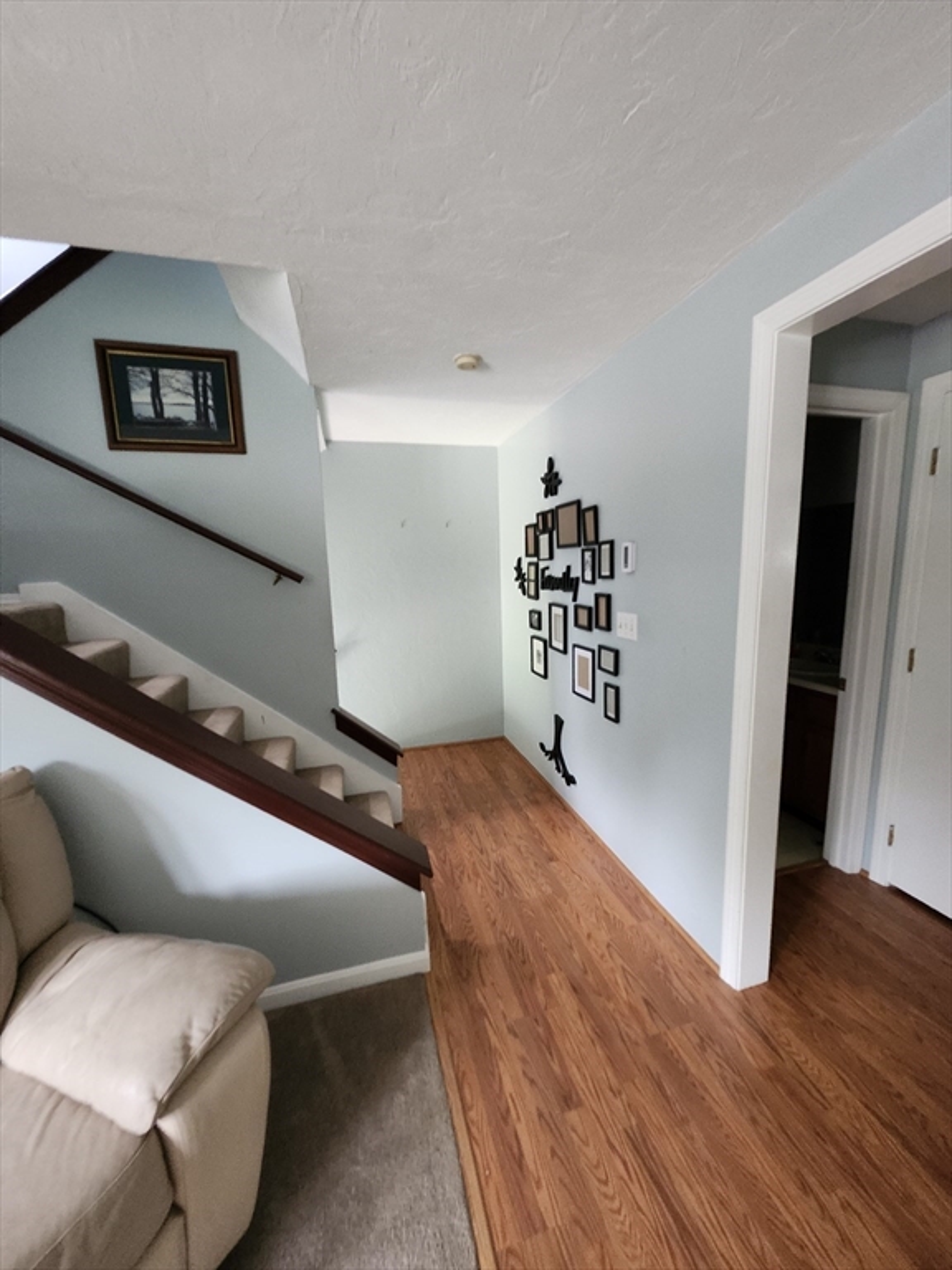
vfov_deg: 106.2
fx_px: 477
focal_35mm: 13
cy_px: 635
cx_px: 476
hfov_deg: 89.9
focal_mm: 1.74
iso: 640
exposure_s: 1/30
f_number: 2.2
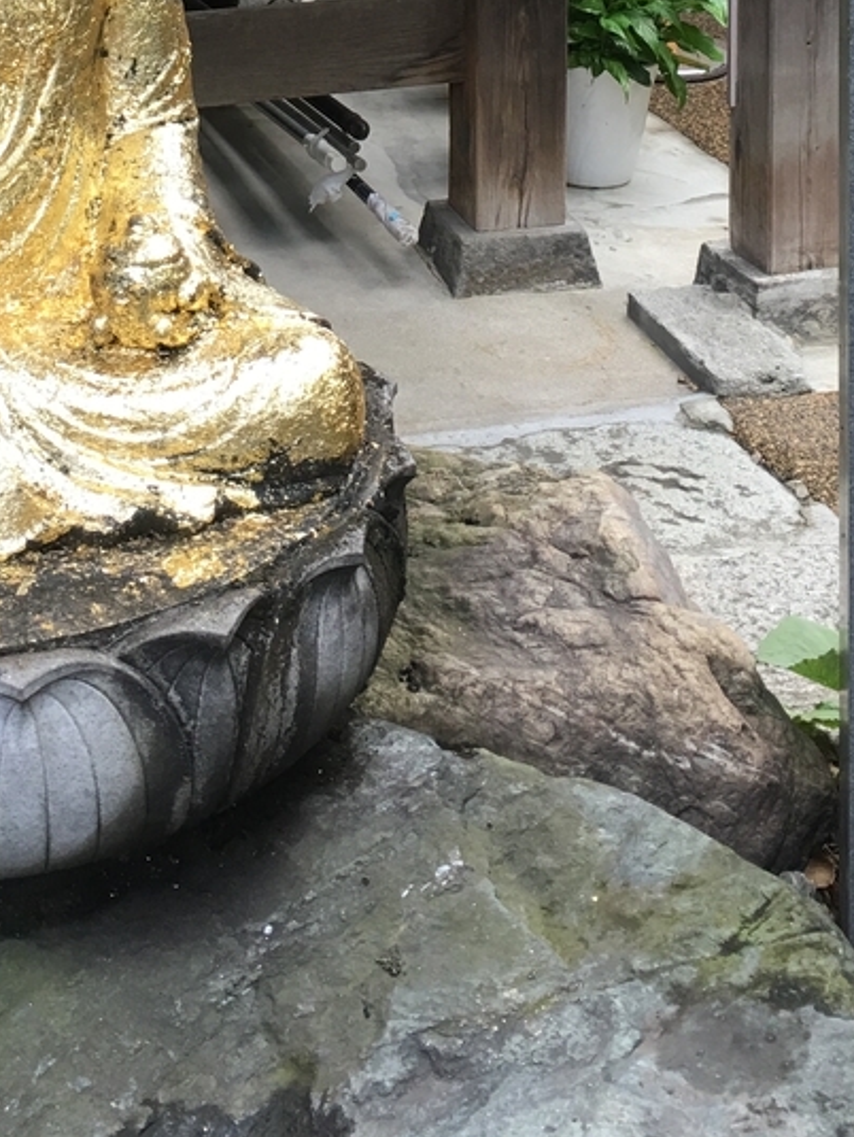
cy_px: -115
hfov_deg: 22.5
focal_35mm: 65
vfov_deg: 27.3
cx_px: 266
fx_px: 2136
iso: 25
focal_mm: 4.15
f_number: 2.2
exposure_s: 1/40
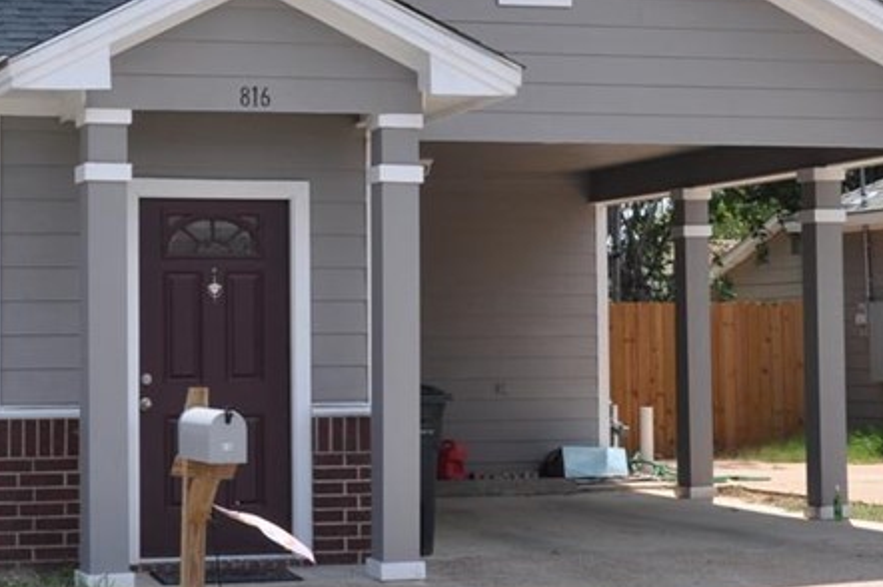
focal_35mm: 92
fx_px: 2260
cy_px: 148
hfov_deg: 22.0
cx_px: 292
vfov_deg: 14.7
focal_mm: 25
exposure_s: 1/320
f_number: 9
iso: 200
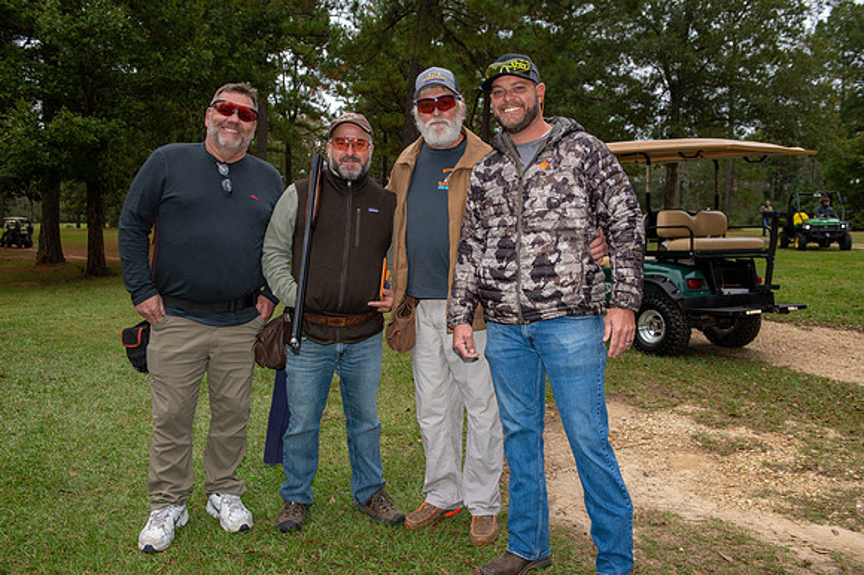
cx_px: 432
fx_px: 768
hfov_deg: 58.7
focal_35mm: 32
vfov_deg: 41.1
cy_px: 288
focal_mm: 32
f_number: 5.6
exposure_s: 1/160
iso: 320
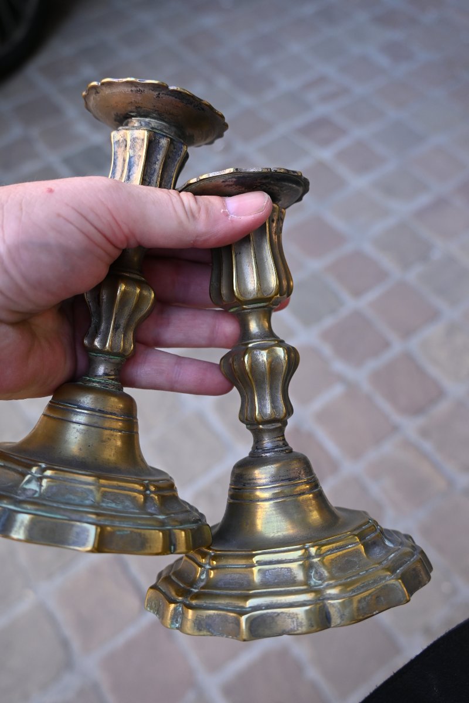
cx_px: 234
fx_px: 645
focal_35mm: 33
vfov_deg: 57.2
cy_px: 352
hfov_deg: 40.0
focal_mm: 22
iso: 280
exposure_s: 1/250
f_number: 4
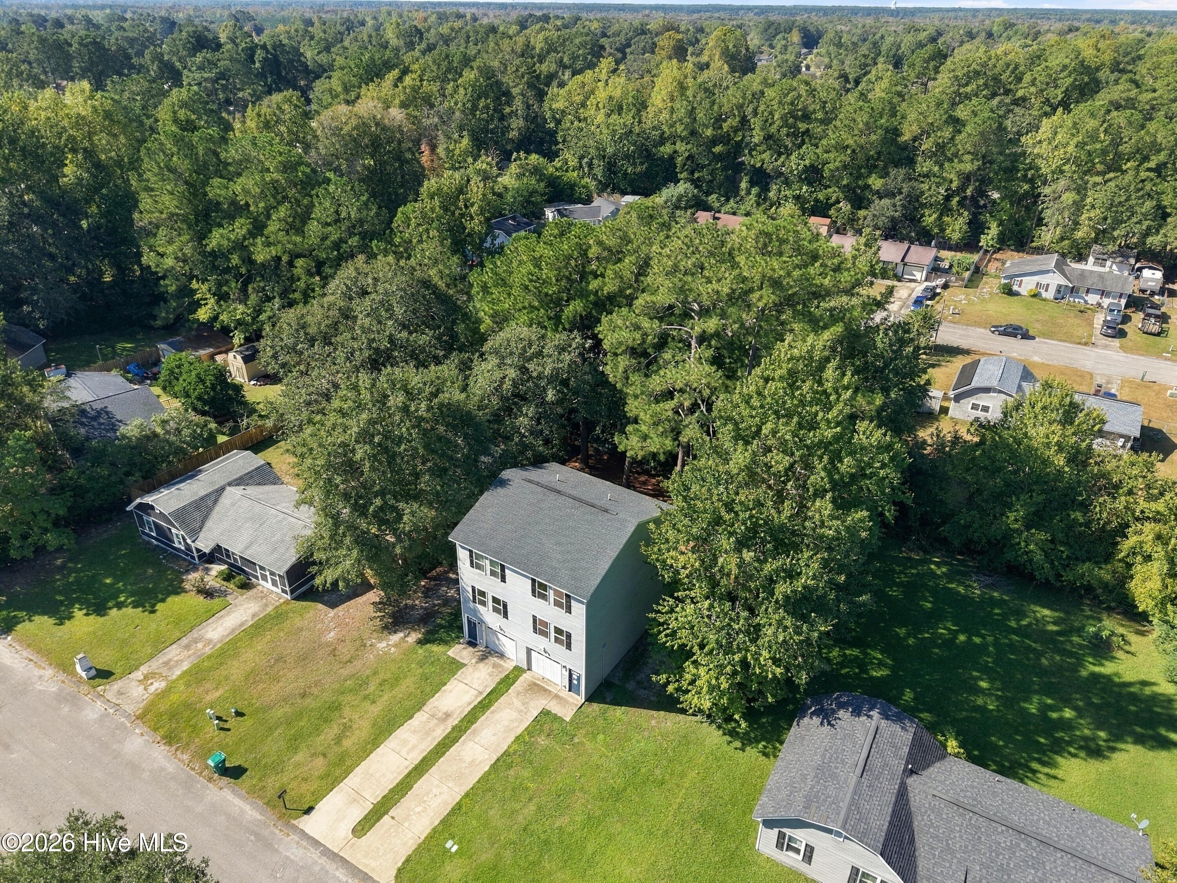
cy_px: 442
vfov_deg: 56.8
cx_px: 588
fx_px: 816
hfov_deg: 71.6
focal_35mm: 24
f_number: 1.8
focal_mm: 8.7
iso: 200
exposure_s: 1/1600
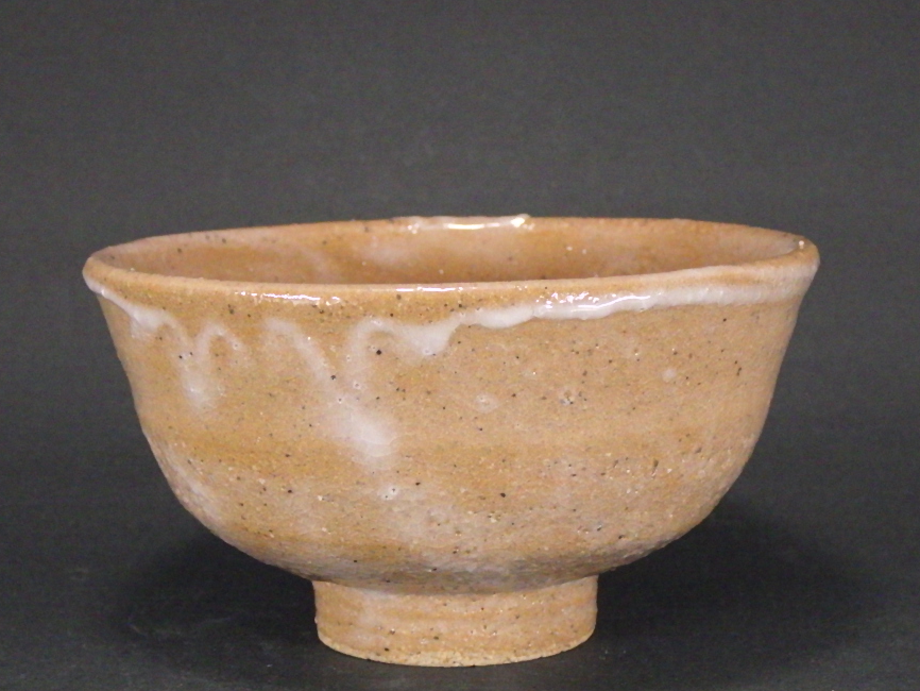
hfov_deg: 21.5
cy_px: 399
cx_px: 460
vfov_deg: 16.2
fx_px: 2419
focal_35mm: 91
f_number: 4.8
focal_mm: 13.7
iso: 400
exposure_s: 1/25
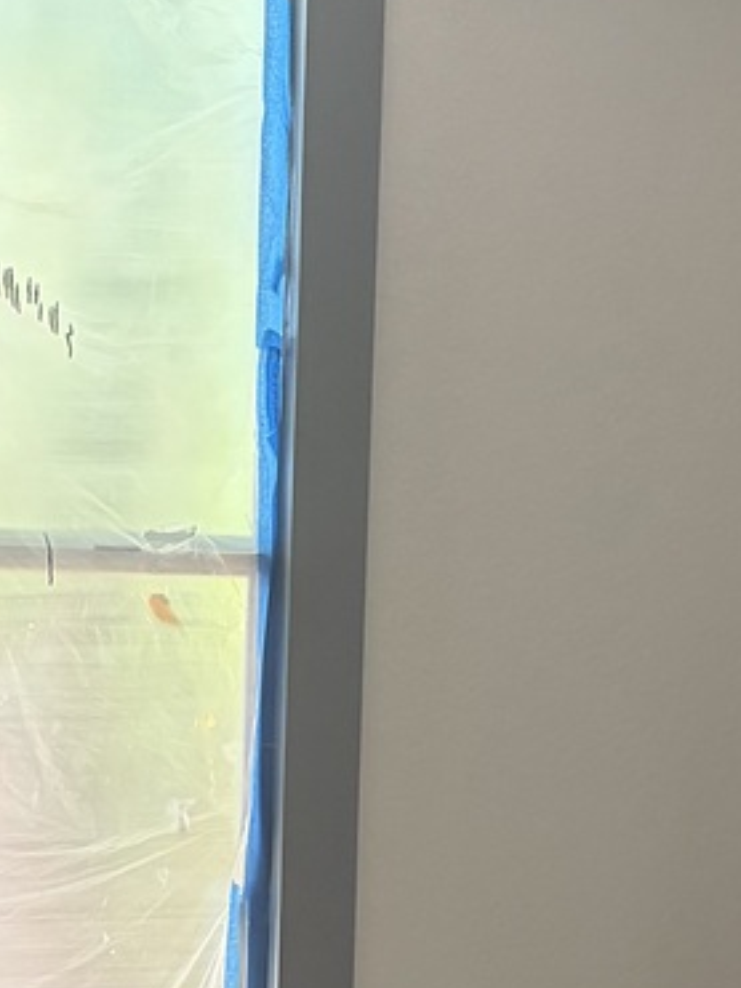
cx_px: 203
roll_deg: -2.5
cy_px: 770
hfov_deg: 14.6
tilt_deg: -4.2
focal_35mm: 101
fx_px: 2884
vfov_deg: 19.3
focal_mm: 5.96
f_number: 1.6
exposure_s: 1/60
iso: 250
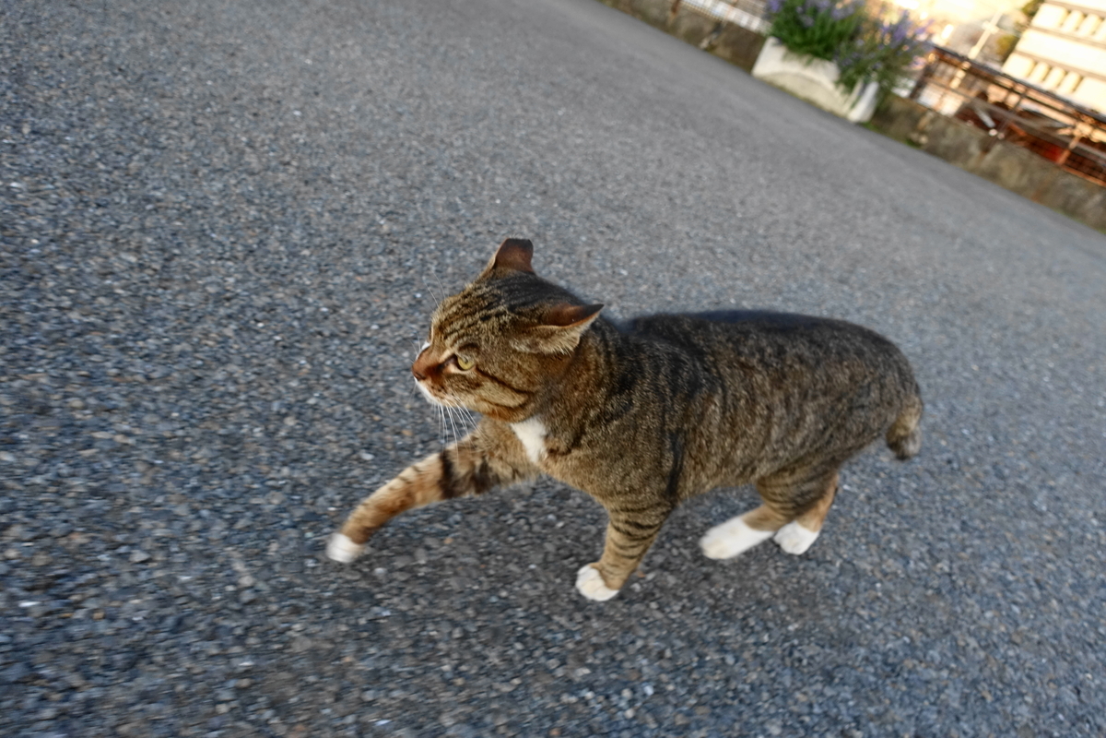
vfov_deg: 53.1
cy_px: 369
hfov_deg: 73.7
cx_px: 553
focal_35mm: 24
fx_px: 737
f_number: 2.8
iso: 500
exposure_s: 1/250
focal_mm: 8.8
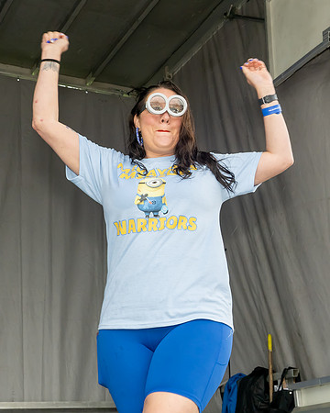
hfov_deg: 22.9
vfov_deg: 28.6
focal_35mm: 66
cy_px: 164
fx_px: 808
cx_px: 241
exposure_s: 1/250
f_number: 8
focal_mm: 26
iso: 450
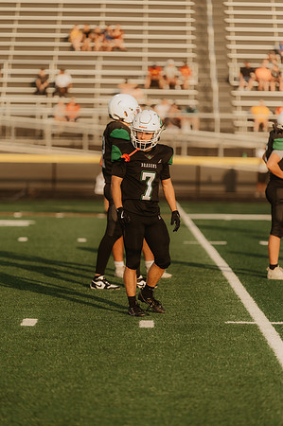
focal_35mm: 200
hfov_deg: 6.9
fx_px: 2364
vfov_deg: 10.3
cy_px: 213
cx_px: 142
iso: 1000
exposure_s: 1/6400
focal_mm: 200
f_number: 2.8
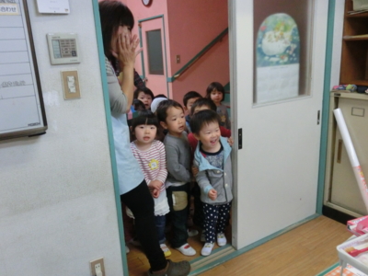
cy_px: 138
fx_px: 319
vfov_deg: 46.8
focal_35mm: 30
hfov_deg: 60.0
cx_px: 184
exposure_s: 1/125
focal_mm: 5.36
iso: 640
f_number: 3.5
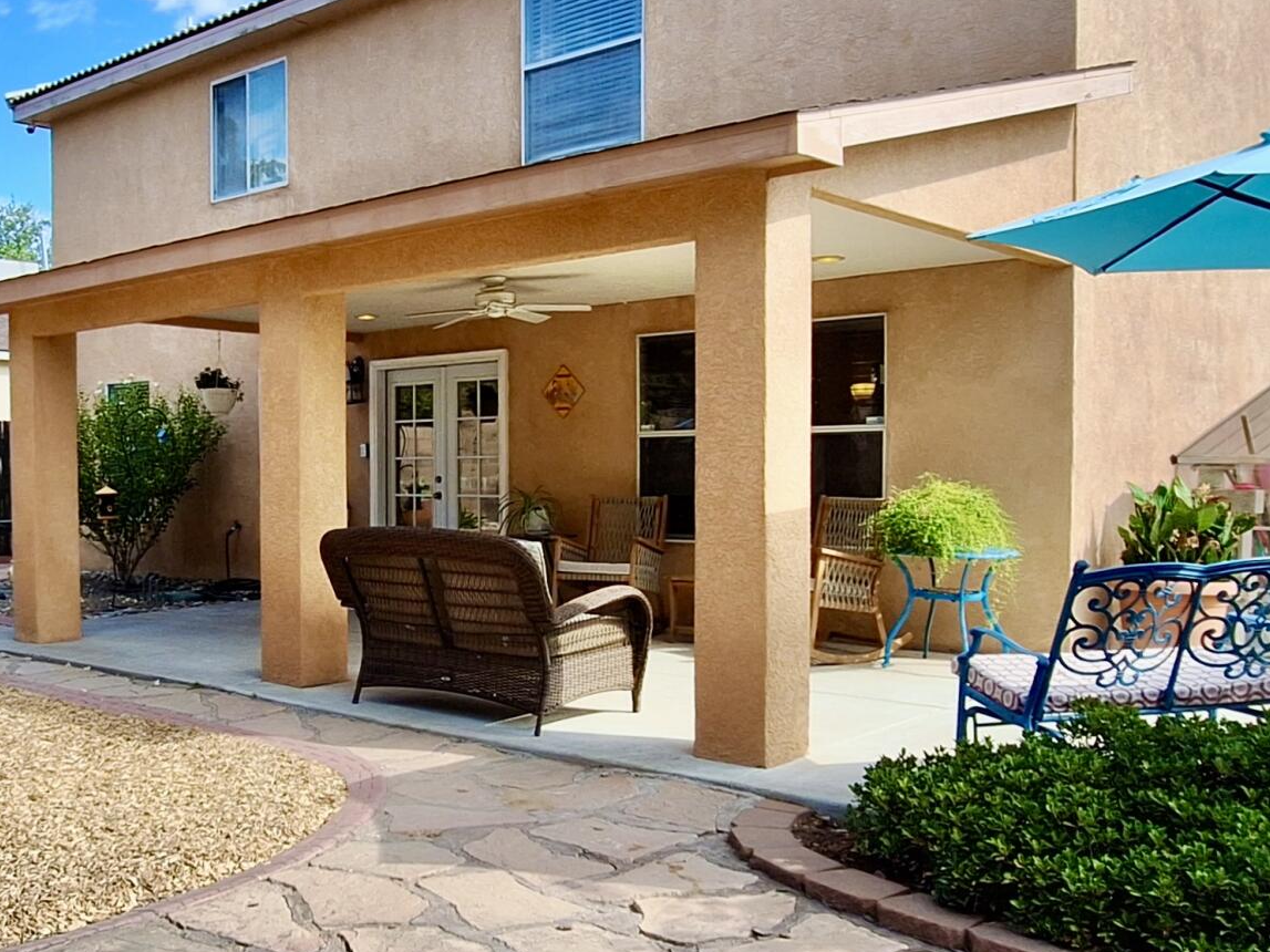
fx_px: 1247
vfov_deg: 41.8
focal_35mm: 34
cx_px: 435
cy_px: 511
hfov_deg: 53.0
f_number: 2.2
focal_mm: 1.74
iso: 40
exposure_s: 1/1297
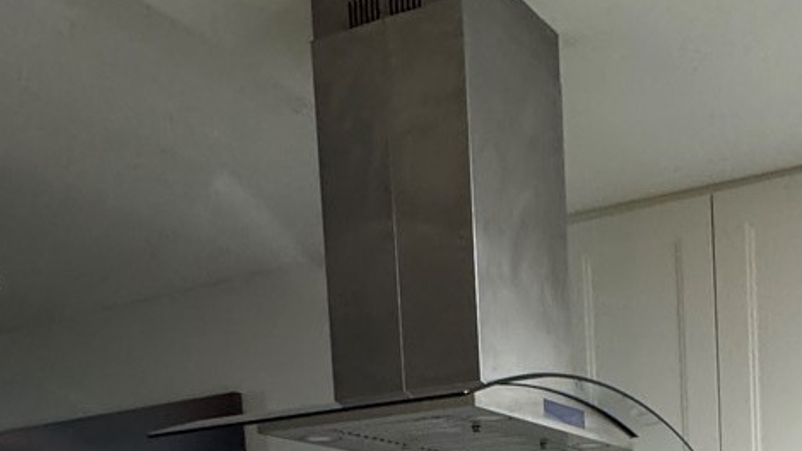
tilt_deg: -6.7
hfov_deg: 38.4
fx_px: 1106
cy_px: 745
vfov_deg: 19.1
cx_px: 636
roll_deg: +3.1
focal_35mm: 52
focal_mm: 2.22
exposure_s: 1/120
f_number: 2.2
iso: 250
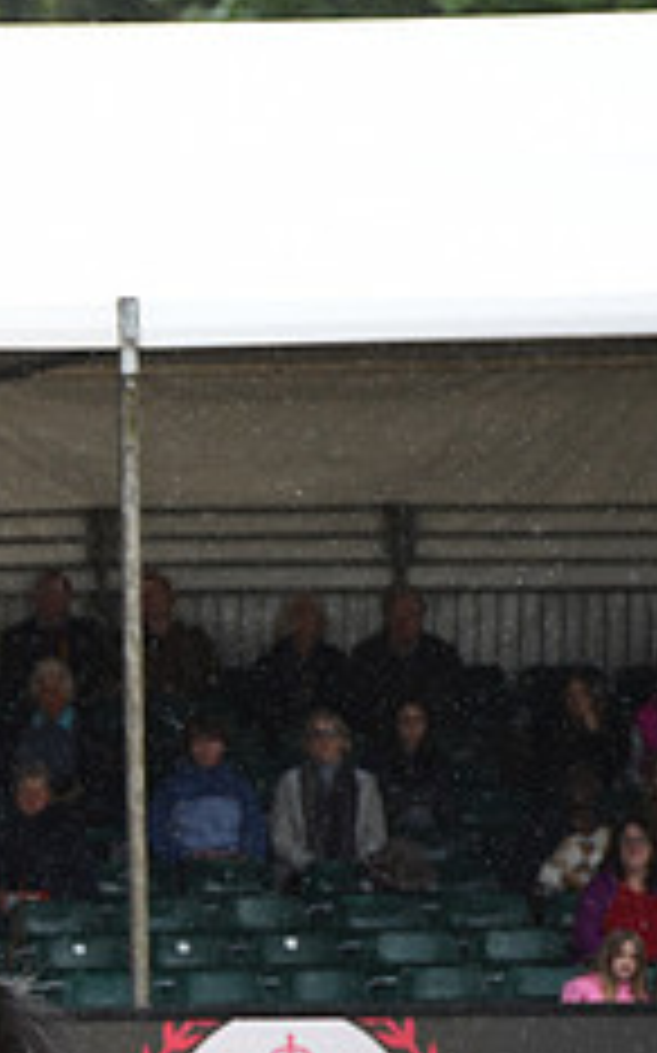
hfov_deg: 2.6
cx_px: -626
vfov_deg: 4.2
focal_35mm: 506
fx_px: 14514
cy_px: 806
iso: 500
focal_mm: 200
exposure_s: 1/1250
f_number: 5
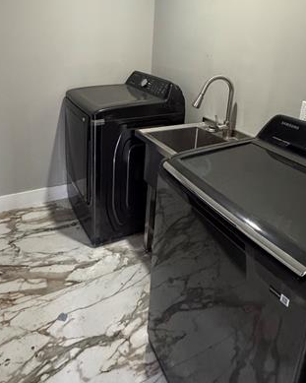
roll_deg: -1.0
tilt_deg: -13.7
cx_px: 119
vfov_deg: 61.3
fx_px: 306
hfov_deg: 52.7
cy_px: 107
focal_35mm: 27
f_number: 2.2
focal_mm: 2.22
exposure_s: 1/60
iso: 640
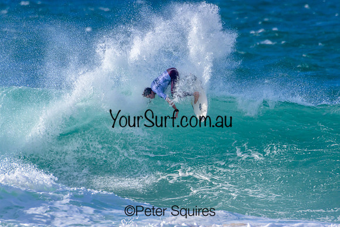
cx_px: 170
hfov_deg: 2.1
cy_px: 114
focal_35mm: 1000
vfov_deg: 1.4
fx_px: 9446
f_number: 11
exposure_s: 1/2500
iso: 1000
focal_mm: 1000
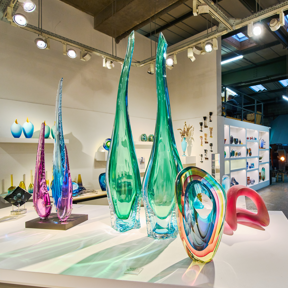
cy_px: 142
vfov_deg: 72.1
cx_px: 208
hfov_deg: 68.5
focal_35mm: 21
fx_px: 198
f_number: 5.6
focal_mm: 16
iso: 800
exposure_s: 1/80
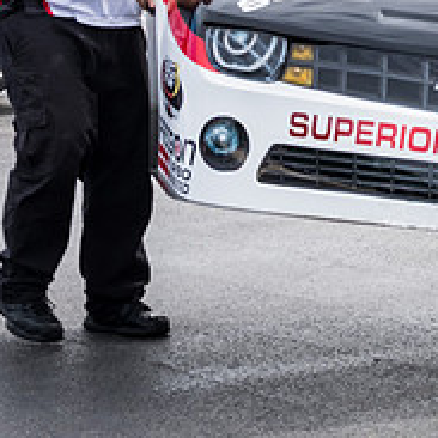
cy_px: 37
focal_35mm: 209
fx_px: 2992
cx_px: 449
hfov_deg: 8.3
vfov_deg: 8.3
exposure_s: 1/200
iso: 400
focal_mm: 50
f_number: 9
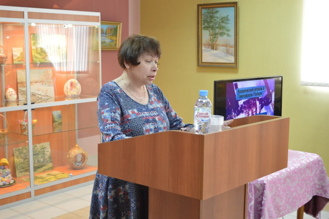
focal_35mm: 51
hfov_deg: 38.9
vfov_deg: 26.4
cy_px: 110
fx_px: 466
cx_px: 164
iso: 1400
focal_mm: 34
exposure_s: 1/30
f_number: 4.8
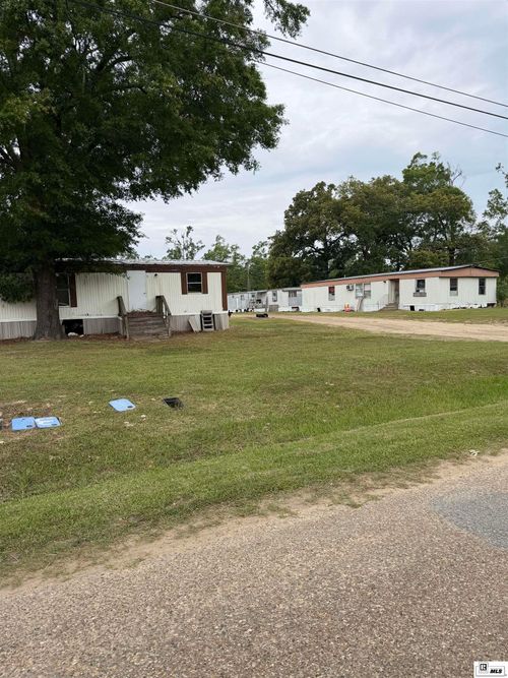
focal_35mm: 24
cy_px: 339
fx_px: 470
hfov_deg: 56.8
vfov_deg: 71.6
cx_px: 254
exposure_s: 1/3145
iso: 80
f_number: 1.78
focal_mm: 6.76
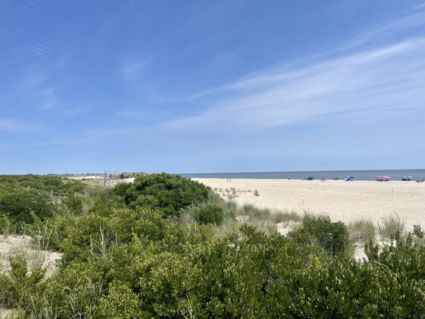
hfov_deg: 69.4
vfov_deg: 54.9
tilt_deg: +1.6
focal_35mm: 25
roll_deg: +1.1
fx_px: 307
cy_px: 160
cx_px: 212
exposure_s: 1/5618
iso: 32
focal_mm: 5.1
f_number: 1.6
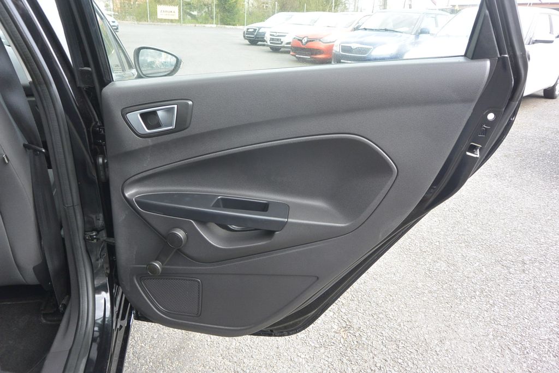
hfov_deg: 67.4
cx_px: 280
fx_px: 419
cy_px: 186
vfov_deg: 47.9
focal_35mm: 27
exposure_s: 1/200
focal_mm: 10
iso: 200
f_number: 3.5
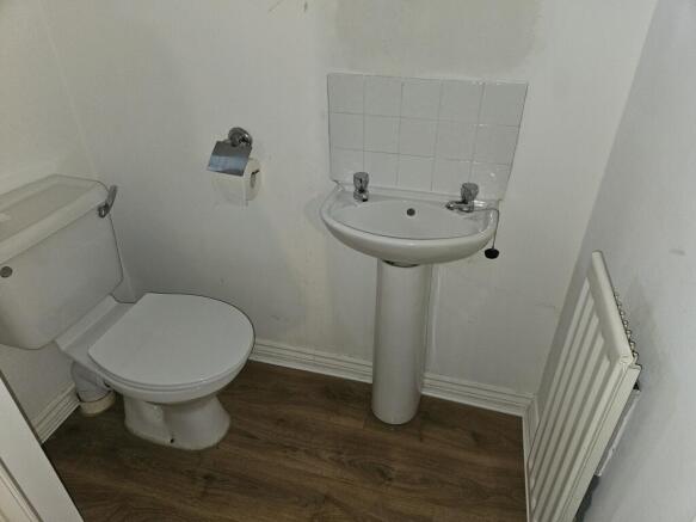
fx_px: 462
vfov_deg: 58.9
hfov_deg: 73.9
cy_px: 261
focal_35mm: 23
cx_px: 348
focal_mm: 5.4
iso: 80
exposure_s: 1/50
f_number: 1.8
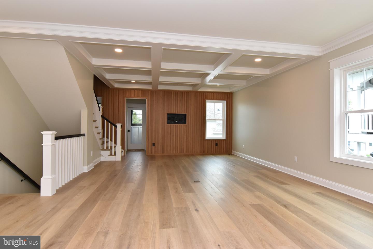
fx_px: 187
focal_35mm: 18
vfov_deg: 67.5
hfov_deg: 90.0
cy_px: 124
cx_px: 186
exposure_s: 1/100
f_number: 8
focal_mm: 12
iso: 800
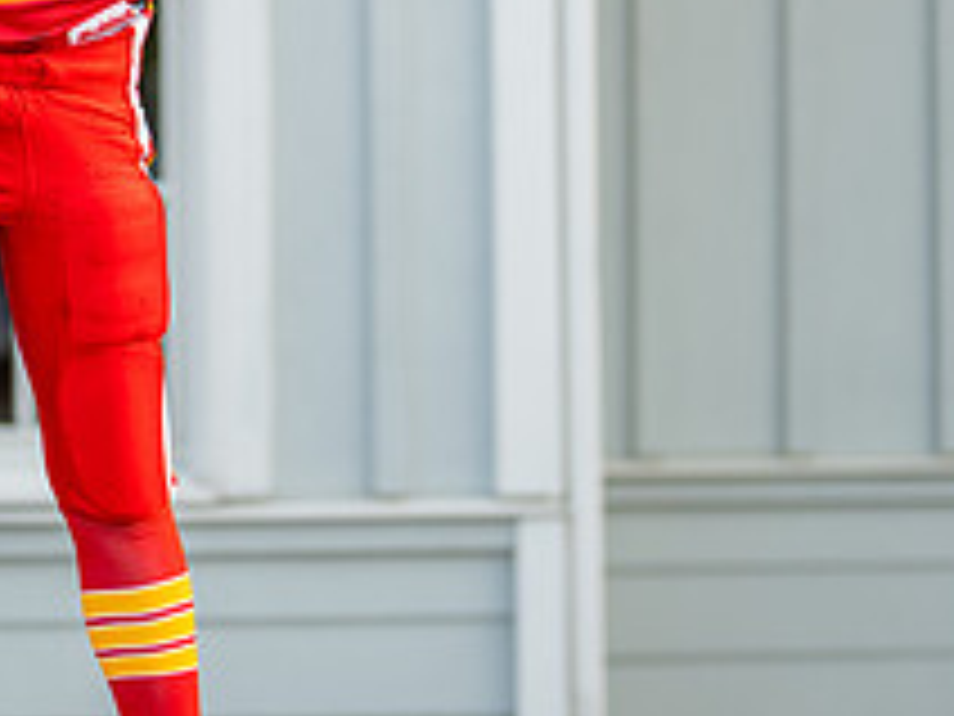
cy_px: 51
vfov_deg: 9.9
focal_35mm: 149
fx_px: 4106
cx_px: 49
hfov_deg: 13.1
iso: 200
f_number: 1.2
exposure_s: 1/2000
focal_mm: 50
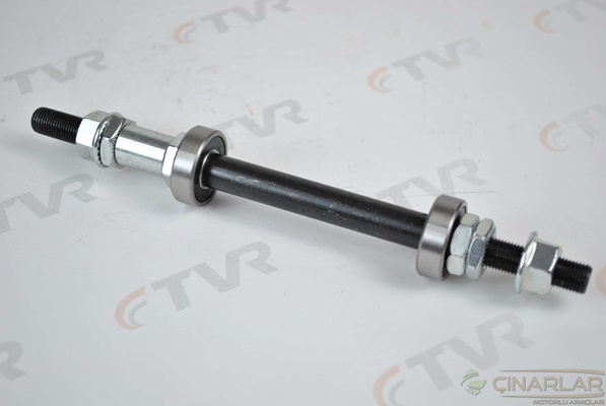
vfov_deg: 19.8
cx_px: 303
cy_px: 203
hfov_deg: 29.2
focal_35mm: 69
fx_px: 1163
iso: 200
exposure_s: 1/30
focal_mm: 46
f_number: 5.3
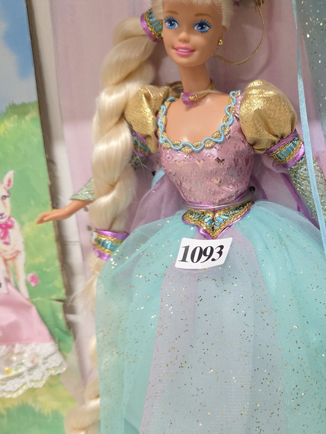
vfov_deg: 47.7
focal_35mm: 39
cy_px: 248
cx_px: 266
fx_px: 489
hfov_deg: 35.5
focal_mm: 6.3
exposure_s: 1/100
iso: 1250
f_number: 1.7
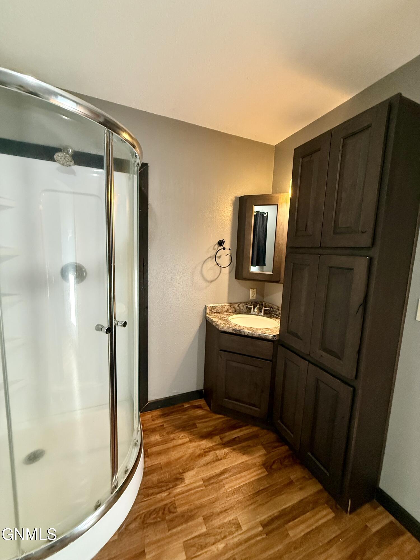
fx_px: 226
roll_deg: -3.2
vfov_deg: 102.1
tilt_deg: -7.8
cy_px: 280
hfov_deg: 85.7
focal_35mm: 14
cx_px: 210
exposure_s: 1/60
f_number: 2.2
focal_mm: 2.22
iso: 500
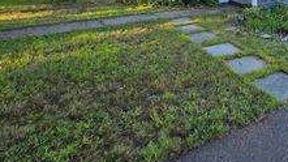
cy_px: -25
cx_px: 255
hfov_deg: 53.9
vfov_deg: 31.5
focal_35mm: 32
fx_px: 244
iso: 25
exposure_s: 1/163
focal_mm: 1.7
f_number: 2.2
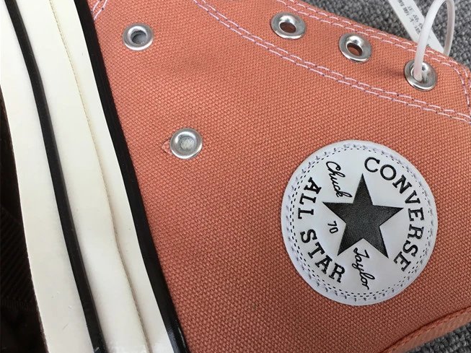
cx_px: 288
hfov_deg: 48.6
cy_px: 170
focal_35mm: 38
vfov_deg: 37.7
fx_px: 517
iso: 25
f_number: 2.4
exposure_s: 1/424
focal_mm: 3.3
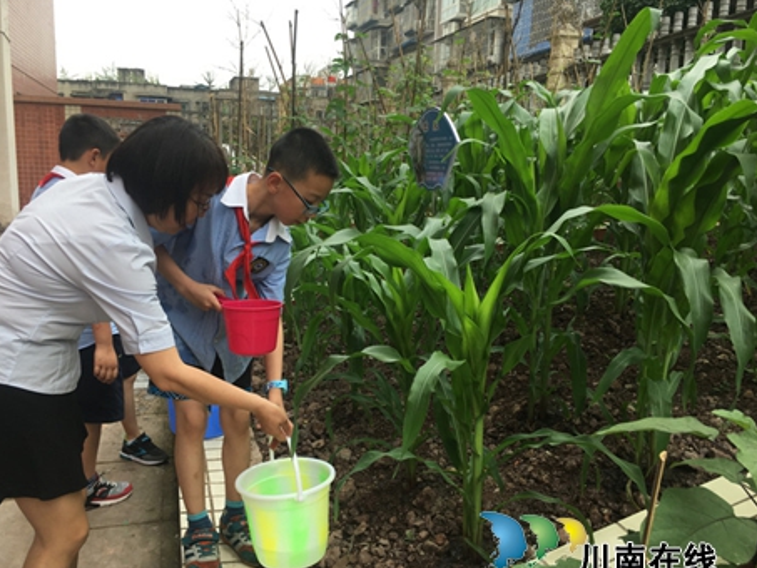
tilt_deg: -10.1
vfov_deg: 44.1
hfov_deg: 56.8
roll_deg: -1.5
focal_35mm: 32
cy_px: 310
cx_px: 356
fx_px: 700
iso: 25
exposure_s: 1/413
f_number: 2.2
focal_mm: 4.15
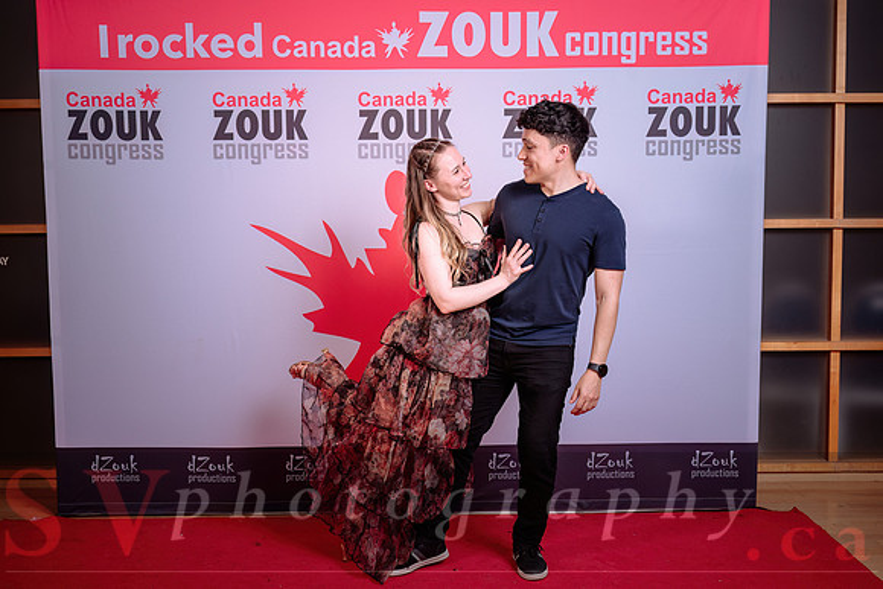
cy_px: 294
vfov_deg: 32.3
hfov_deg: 46.9
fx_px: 1017
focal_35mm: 41
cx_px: 442
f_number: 5.6
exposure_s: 1/200
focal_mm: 40
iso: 100
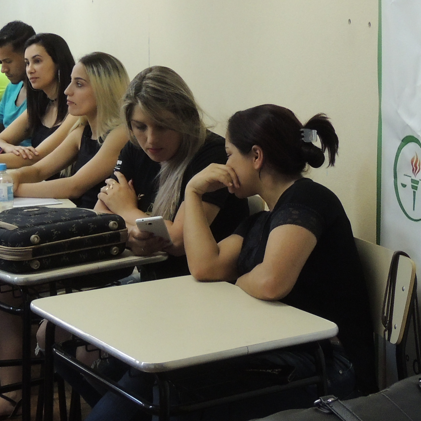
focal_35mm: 99
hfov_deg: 17.5
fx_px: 1362
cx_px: 152
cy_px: 165
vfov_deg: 17.5
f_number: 3.3
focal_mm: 7.1
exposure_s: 1/40
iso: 400
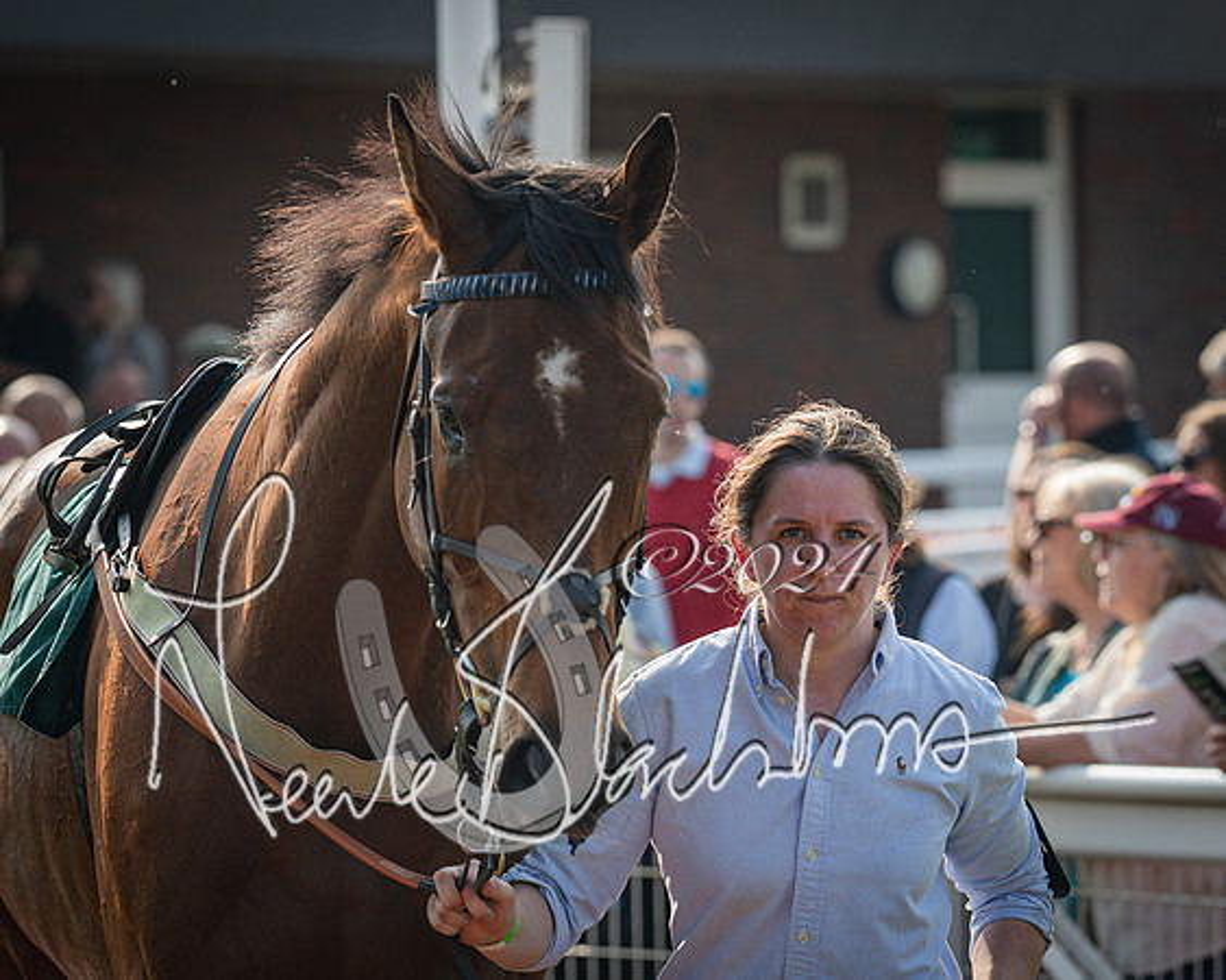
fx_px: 10248
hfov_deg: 6.8
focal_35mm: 283
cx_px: 687
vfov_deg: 5.5
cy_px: 371
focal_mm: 135
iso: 80
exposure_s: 1/500
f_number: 4
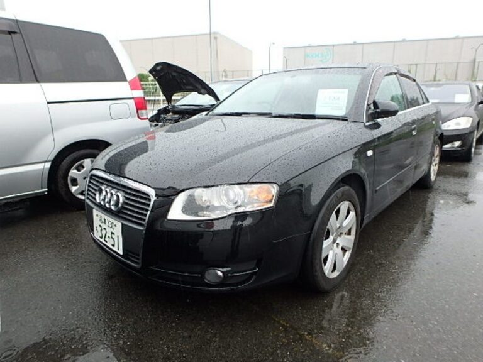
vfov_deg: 63.4
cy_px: 181
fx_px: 293
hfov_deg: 79.0
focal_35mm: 21
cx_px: 242
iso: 125
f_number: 3.5
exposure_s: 1/250
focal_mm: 3.7
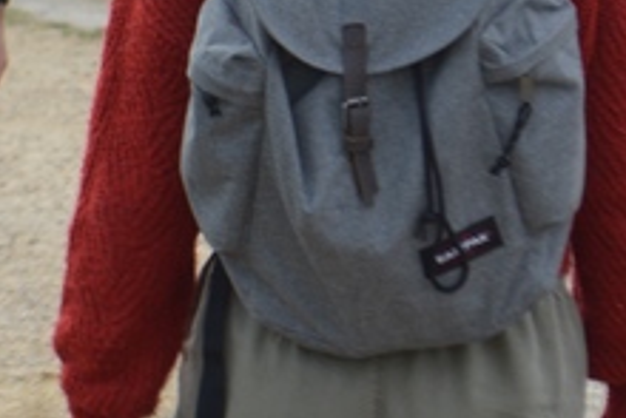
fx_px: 6670
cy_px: -138
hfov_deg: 5.4
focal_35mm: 383
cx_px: -74
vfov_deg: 3.6
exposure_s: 1/200
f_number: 7.1
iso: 100
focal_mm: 55
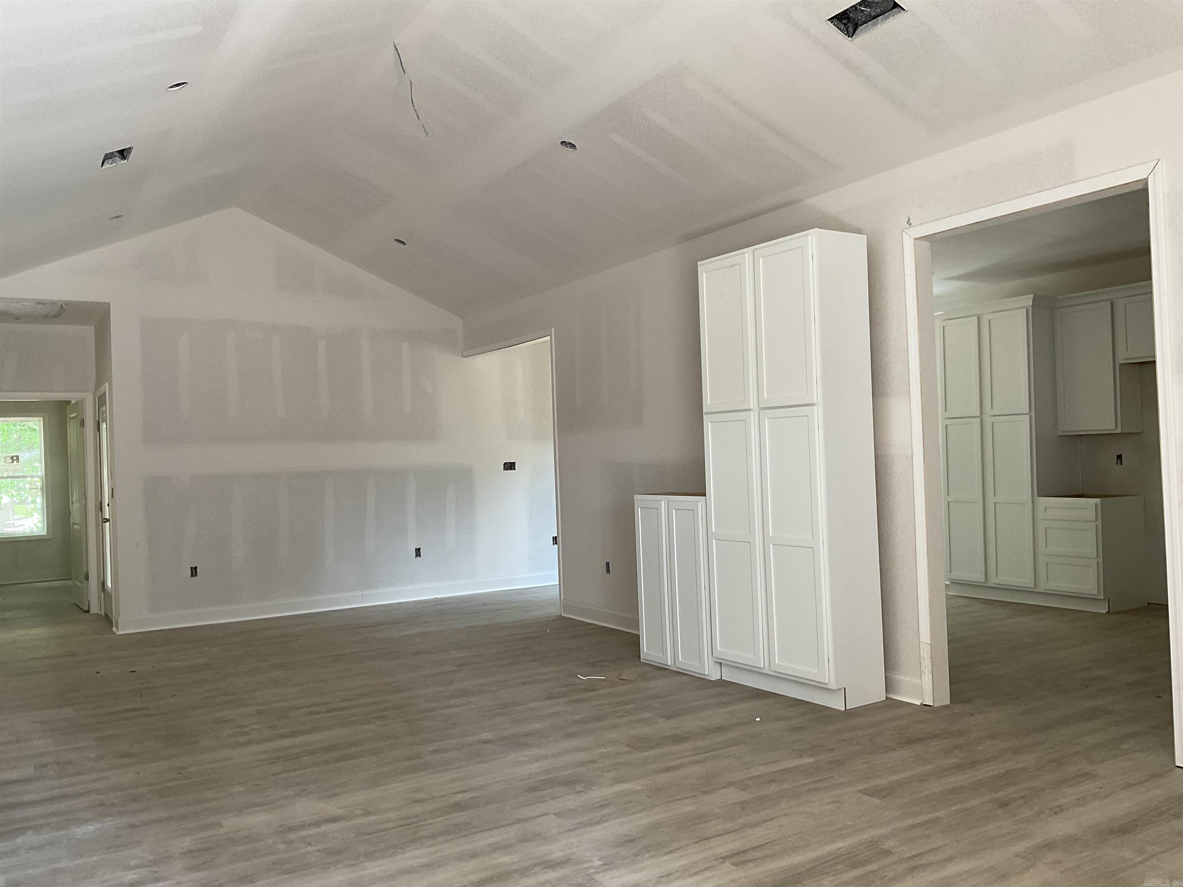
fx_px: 991
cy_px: 444
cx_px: 592
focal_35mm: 29
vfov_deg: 48.2
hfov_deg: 61.7
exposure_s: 1/66
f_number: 1.8
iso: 64
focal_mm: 3
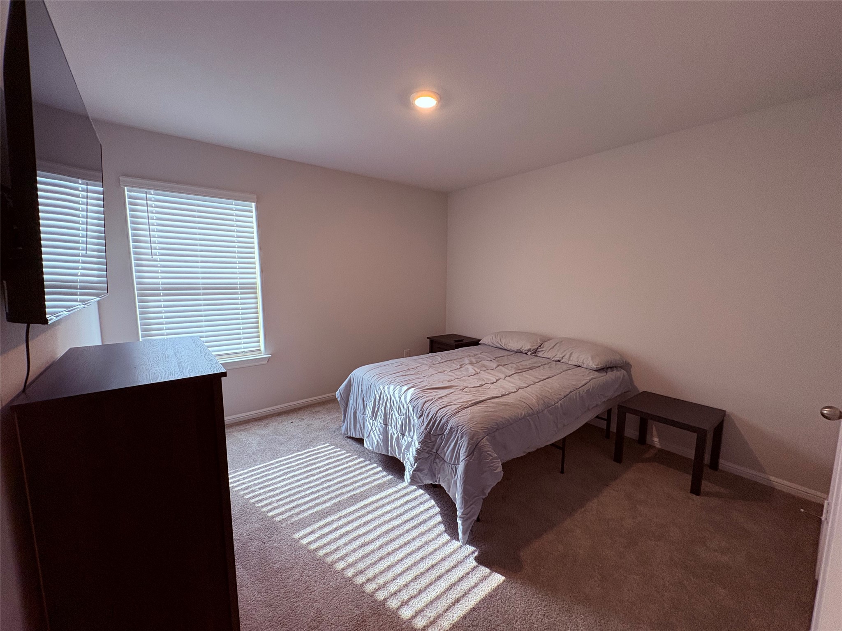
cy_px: 316
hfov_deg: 102.1
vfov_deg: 85.7
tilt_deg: -6.8
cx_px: 421
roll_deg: -0.5
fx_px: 341
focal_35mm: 14
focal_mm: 2.22
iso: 320
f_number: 2.2
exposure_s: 1/120
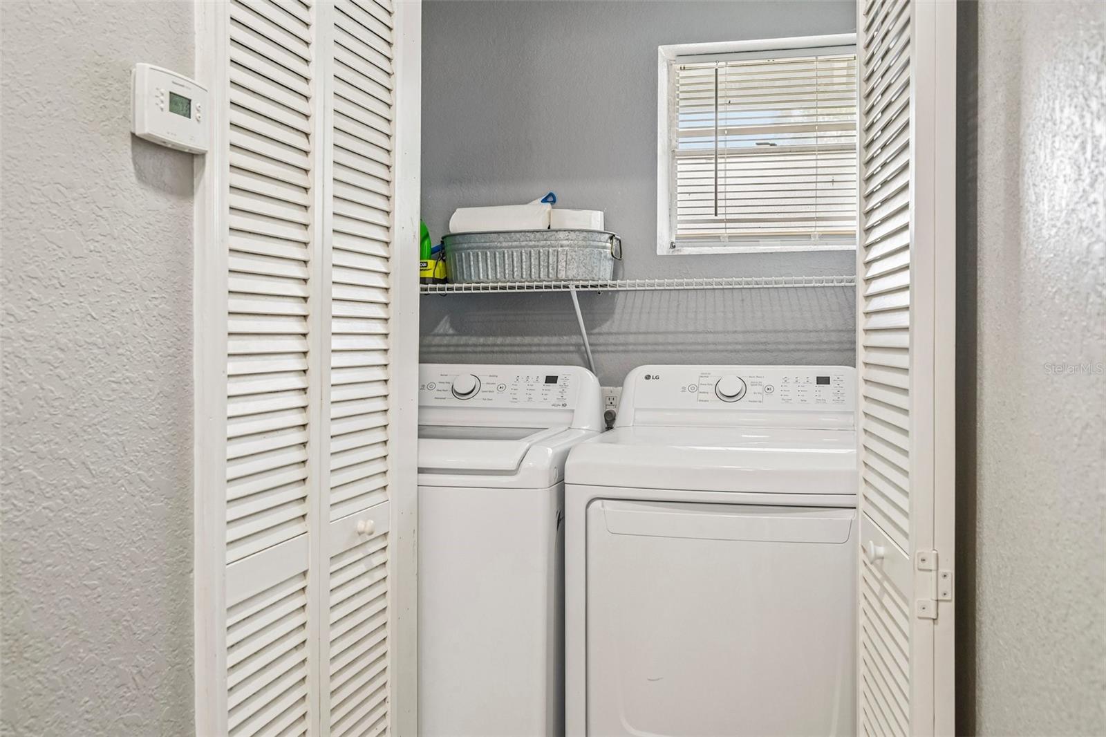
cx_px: 553
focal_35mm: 30
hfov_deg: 61.9
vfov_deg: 43.6
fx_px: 921
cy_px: 368
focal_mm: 30
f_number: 8
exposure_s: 1/30
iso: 400
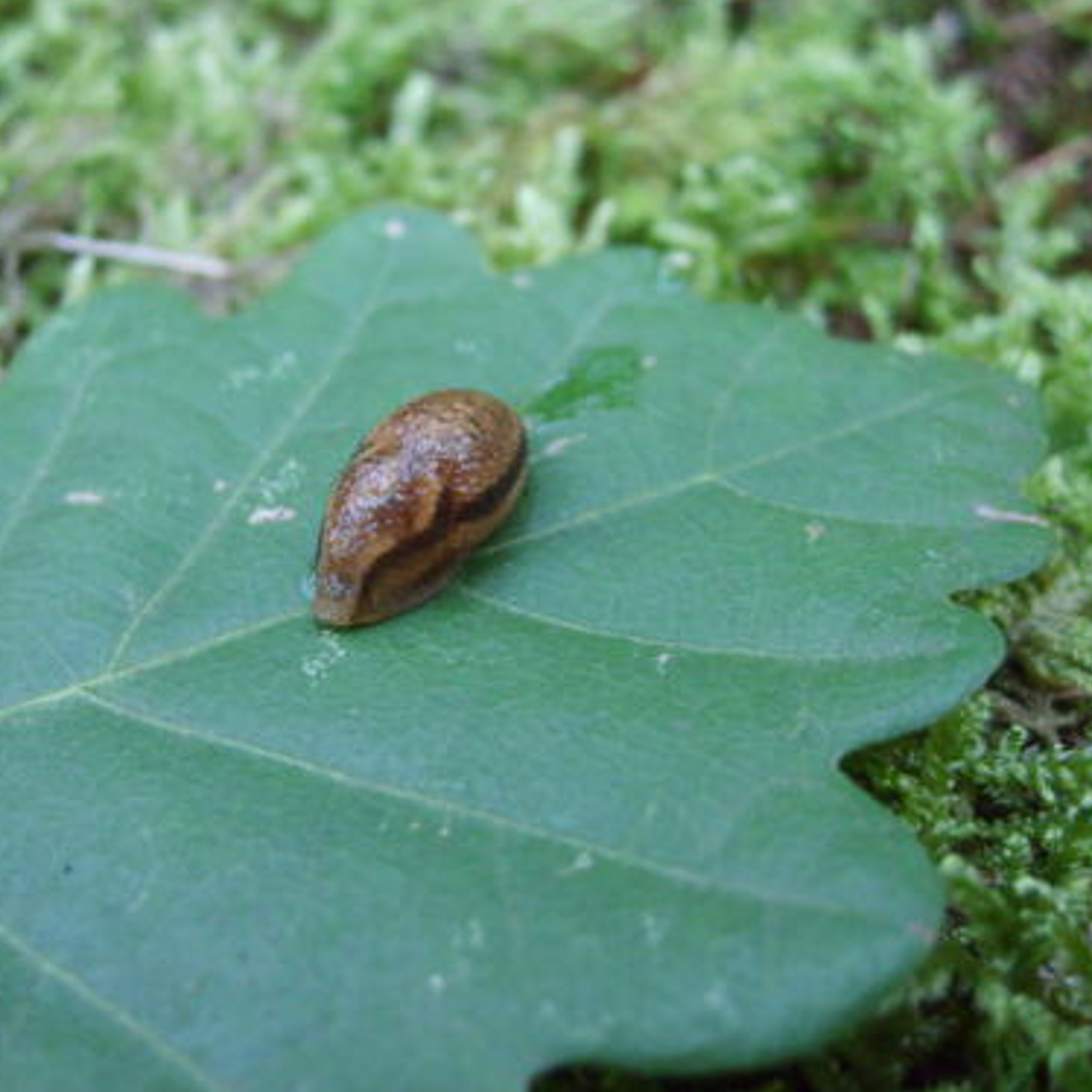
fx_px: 1499
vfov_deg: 40.0
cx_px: 418
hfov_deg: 39.8
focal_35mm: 42
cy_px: 539
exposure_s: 1/30
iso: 140
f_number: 2.8
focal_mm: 5.8
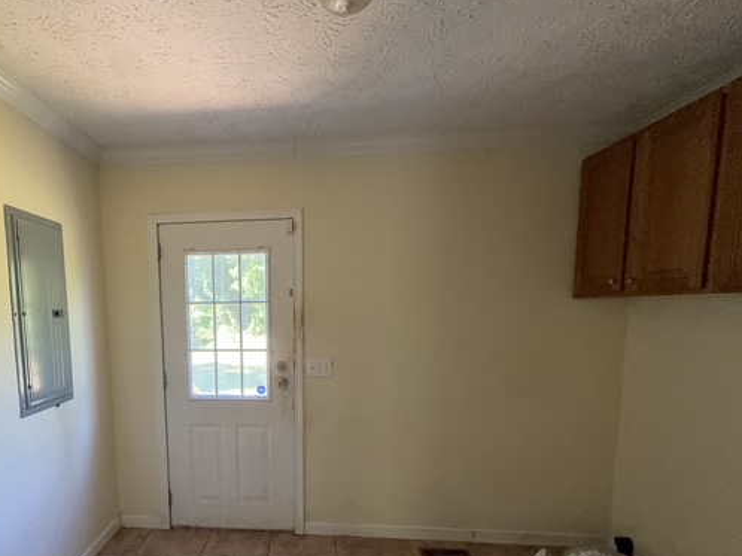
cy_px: 350
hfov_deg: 85.6
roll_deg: +0.0
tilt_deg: -5.6
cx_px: 267
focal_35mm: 18
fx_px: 386
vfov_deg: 70.3
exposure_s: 1/99
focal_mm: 2.22
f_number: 2.2
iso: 320
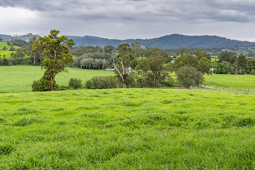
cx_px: 128
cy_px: 85
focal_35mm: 52
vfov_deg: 25.8
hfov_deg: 37.8
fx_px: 372
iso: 200
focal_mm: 35
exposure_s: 1/250
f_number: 8
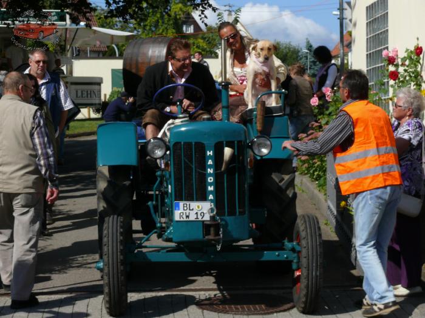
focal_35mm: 101
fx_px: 1240
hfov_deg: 19.4
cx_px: 212
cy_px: 159
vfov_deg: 14.6
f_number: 7.1
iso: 100
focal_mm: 21.3
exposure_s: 1/400
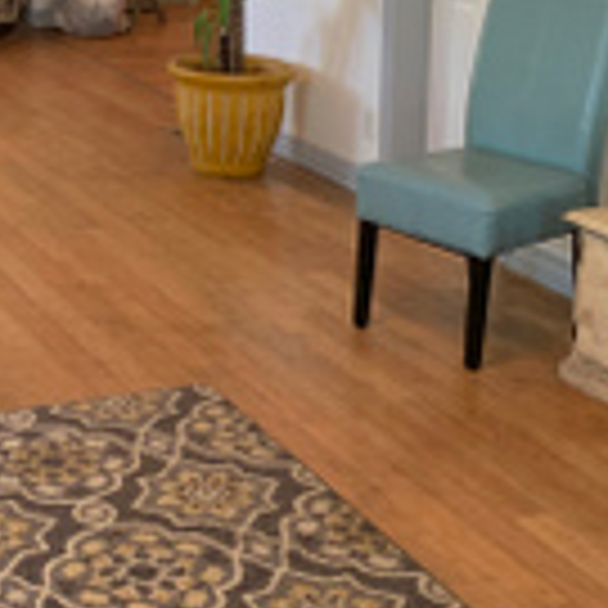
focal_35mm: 82
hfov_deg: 20.8
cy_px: -9
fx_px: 1629
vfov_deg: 20.4
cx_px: 86
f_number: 1.8
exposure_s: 1/60
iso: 125
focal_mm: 4.25
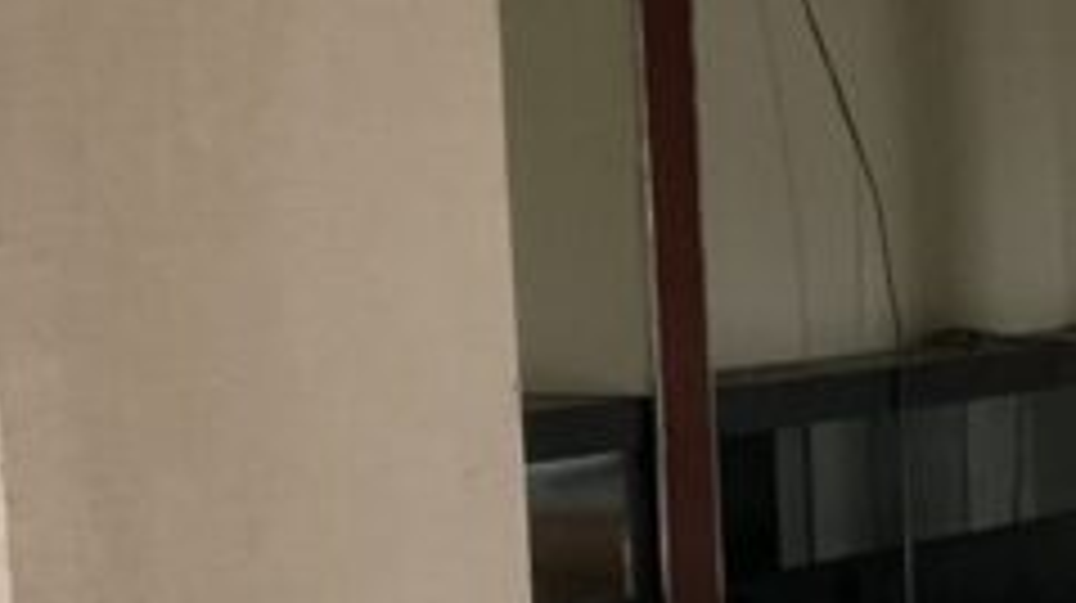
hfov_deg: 16.2
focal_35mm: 127
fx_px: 3621
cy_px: 536
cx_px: 1328
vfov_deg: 9.5
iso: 320
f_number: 1.8
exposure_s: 1/43
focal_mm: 3
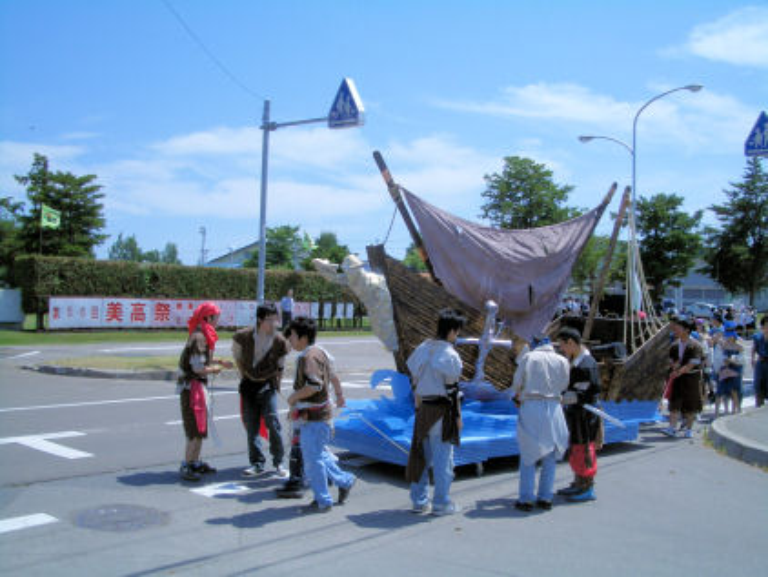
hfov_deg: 45.8
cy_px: 288
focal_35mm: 41
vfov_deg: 35.2
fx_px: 910
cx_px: 384
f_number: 4.6
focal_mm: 6.8
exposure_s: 1/640
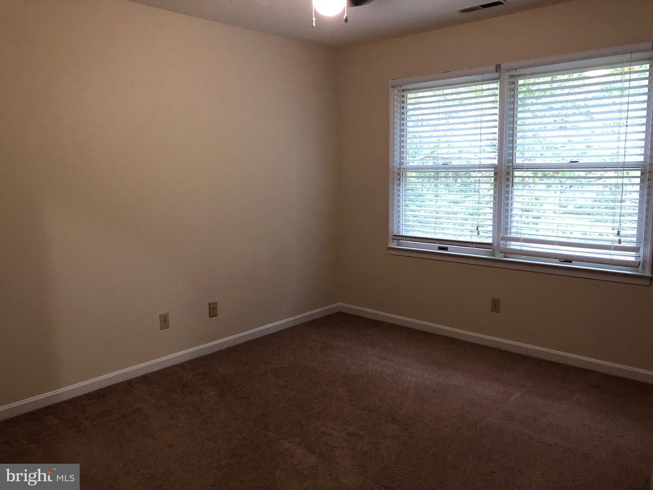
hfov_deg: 63.4
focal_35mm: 28
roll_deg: +1.2
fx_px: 528
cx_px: 326
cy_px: 245
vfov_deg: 49.7
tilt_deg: -10.2
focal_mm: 4
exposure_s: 1/13
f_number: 1.8
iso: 100
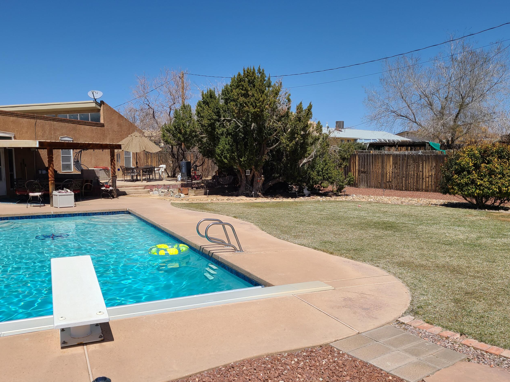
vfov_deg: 45.4
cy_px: 198
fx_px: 457
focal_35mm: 31
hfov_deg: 58.2
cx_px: 228
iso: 40
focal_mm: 5.4
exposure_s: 1/3892
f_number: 1.8
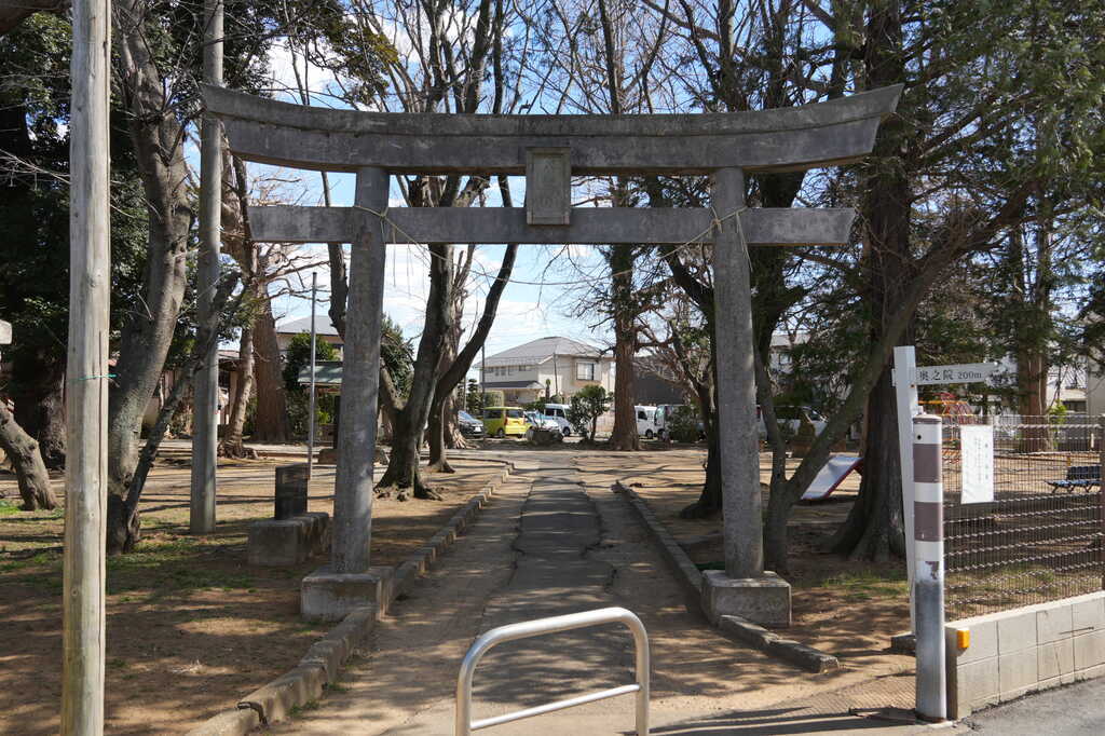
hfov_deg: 61.9
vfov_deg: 43.6
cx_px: 552
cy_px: 368
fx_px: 920
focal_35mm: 30
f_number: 5
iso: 100
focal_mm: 20
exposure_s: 1/250
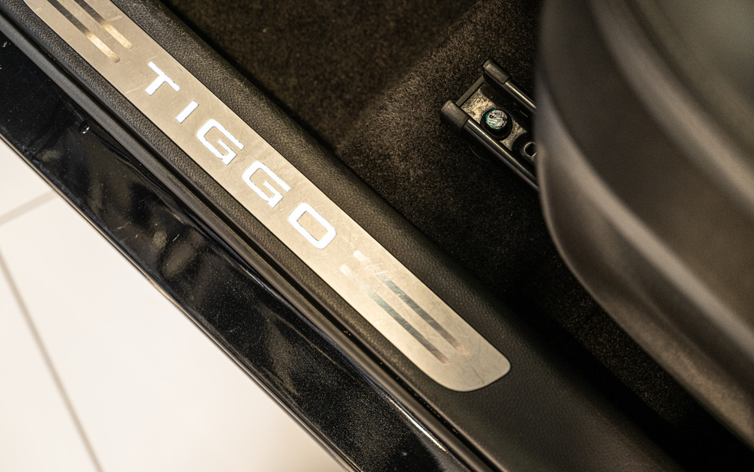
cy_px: 243
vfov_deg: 22.0
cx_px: 378
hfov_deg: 34.5
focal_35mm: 59
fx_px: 1213
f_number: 2.8
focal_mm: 57
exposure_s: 1/160
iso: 1600
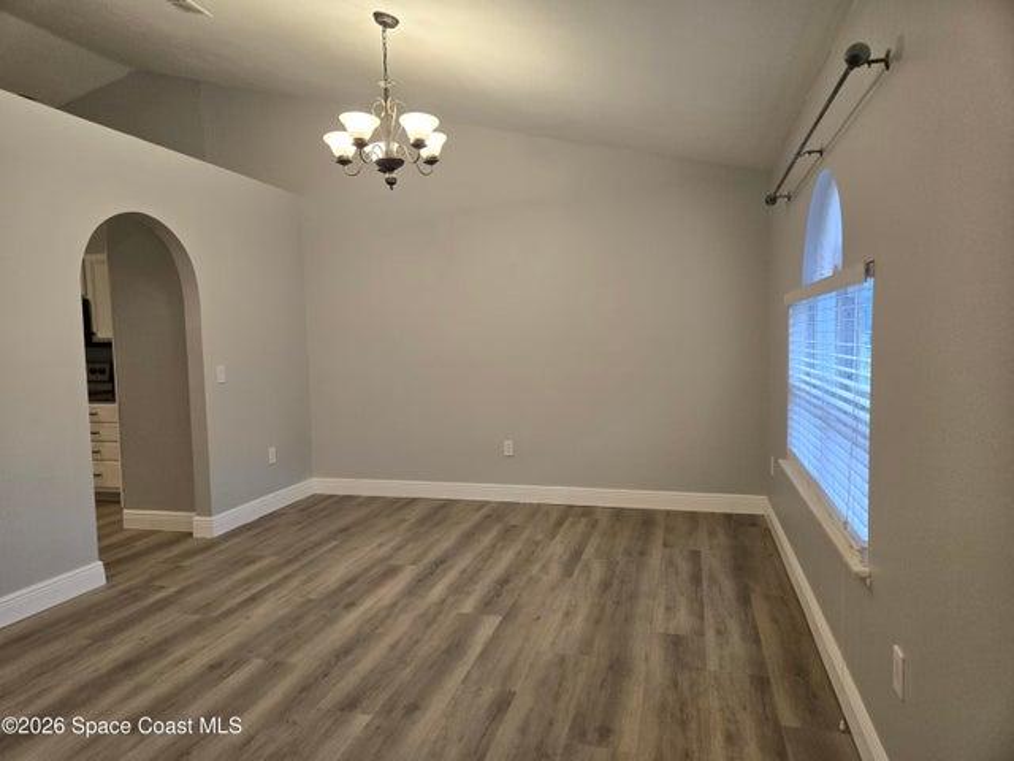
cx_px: 507
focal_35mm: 23
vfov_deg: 58.9
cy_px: 380
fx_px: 674
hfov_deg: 73.9
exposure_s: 1/120
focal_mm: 5.4
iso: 125
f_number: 1.8
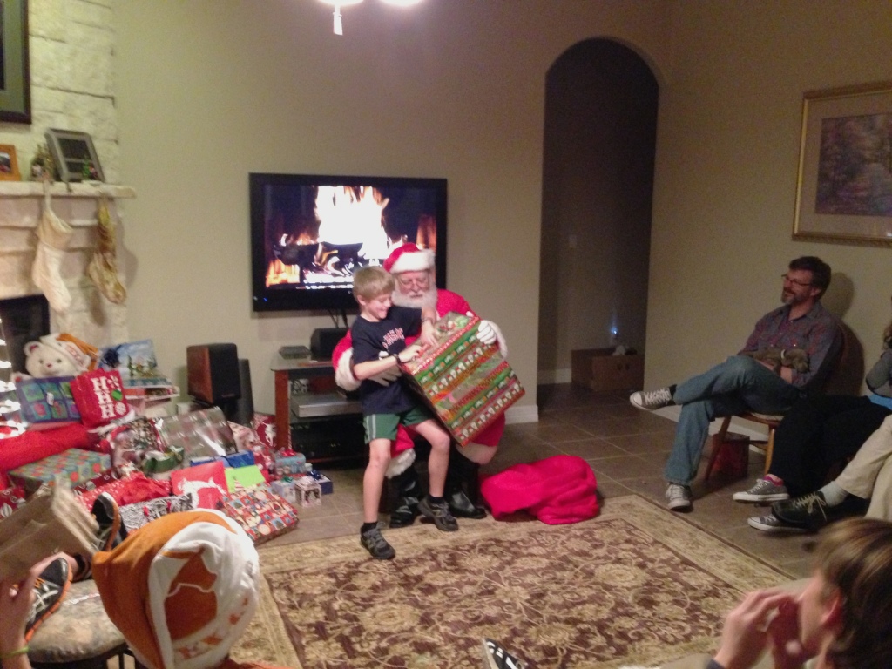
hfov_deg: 55.4
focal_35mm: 33
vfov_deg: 42.9
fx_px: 850
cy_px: 334
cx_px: 446
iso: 640
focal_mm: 4.13
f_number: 2.4
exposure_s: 1/15
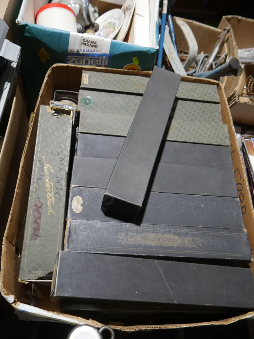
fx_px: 294
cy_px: 170
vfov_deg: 60.0
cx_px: 127
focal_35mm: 30
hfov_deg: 46.8
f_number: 3.6
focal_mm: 15
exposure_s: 1/60
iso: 320
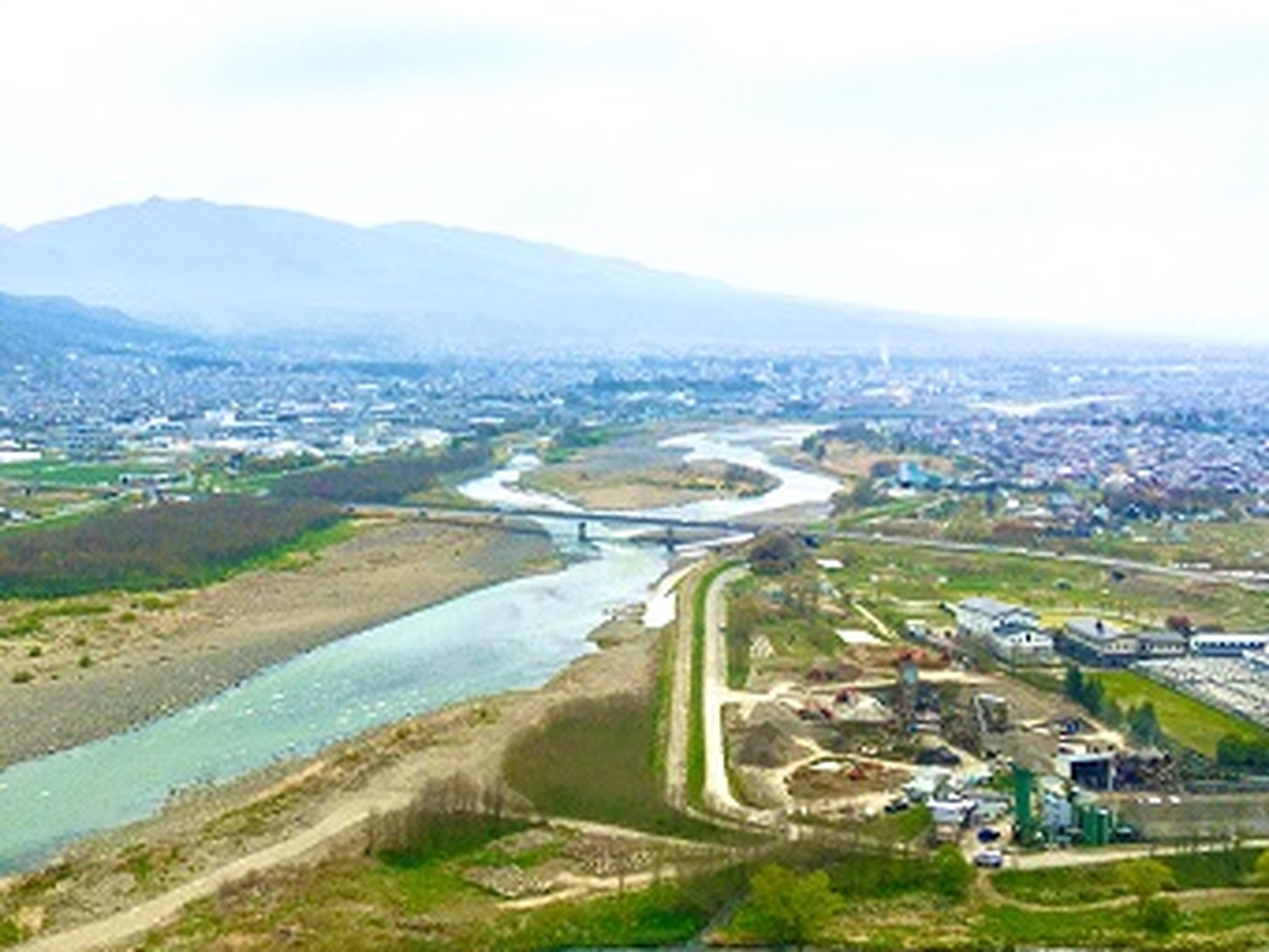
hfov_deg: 40.4
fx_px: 1686
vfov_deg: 31.1
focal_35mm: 46
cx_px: 358
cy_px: 263
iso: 25
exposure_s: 1/3497
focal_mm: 4.15
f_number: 2.2
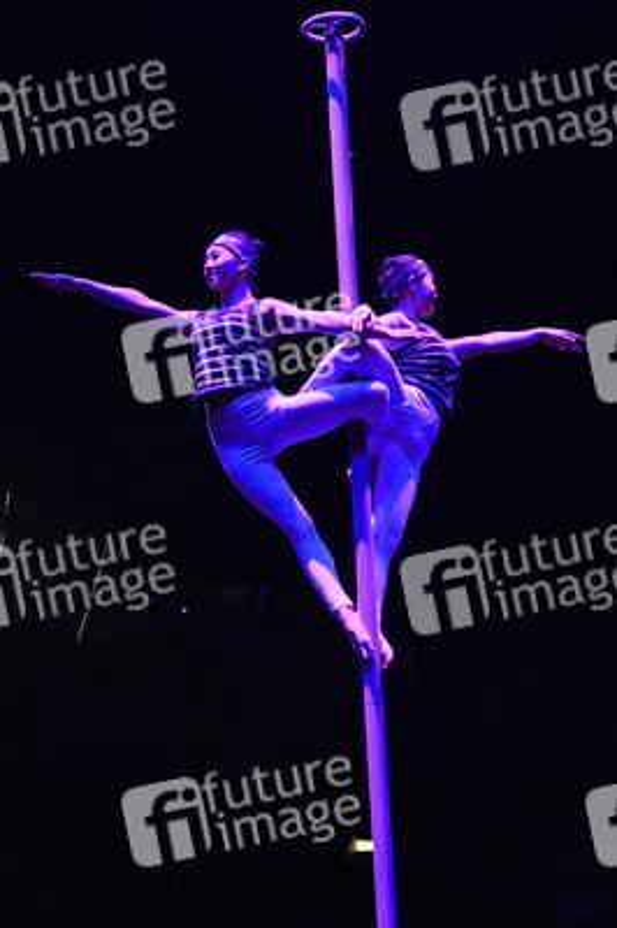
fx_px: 1597
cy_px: 464
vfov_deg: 32.4
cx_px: 308
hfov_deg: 21.9
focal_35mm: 62
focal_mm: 62
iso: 10000
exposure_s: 1/160
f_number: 6.3
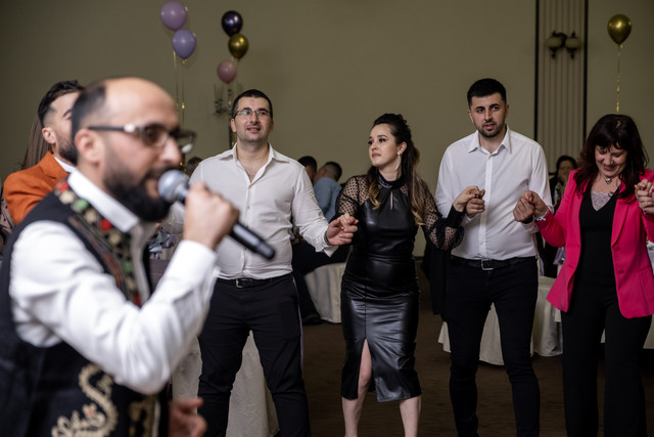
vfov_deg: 16.5
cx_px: 327
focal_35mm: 83
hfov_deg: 24.5
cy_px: 218
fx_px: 1508
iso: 1000
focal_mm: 55
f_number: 2.8
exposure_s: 1/160
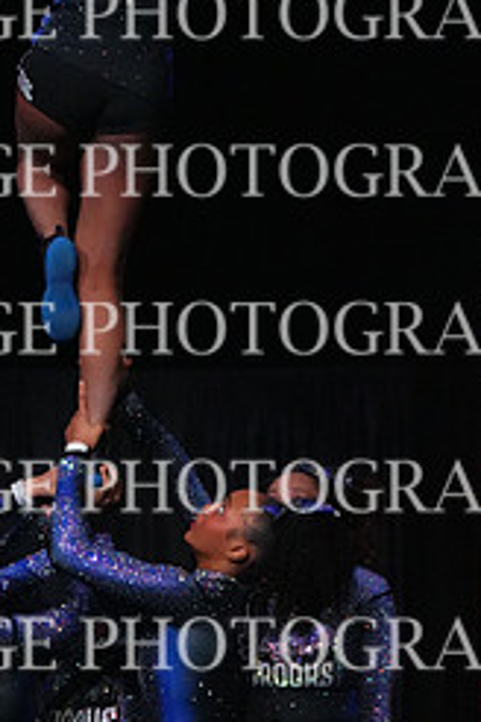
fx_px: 9940
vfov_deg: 4.2
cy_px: 249
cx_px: 60
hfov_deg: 2.8
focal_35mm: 496
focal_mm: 210
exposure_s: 1/1250
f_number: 5.6
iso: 16000
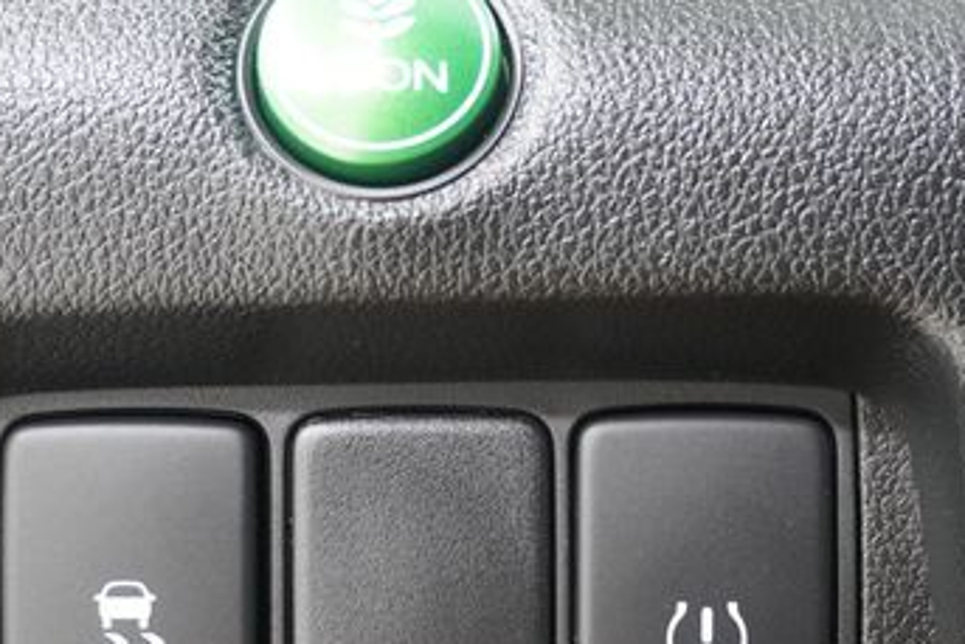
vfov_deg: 16.2
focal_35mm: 84
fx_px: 2253
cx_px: 414
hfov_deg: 24.2
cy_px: 420
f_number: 5
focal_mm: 30
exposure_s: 1/60
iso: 3200
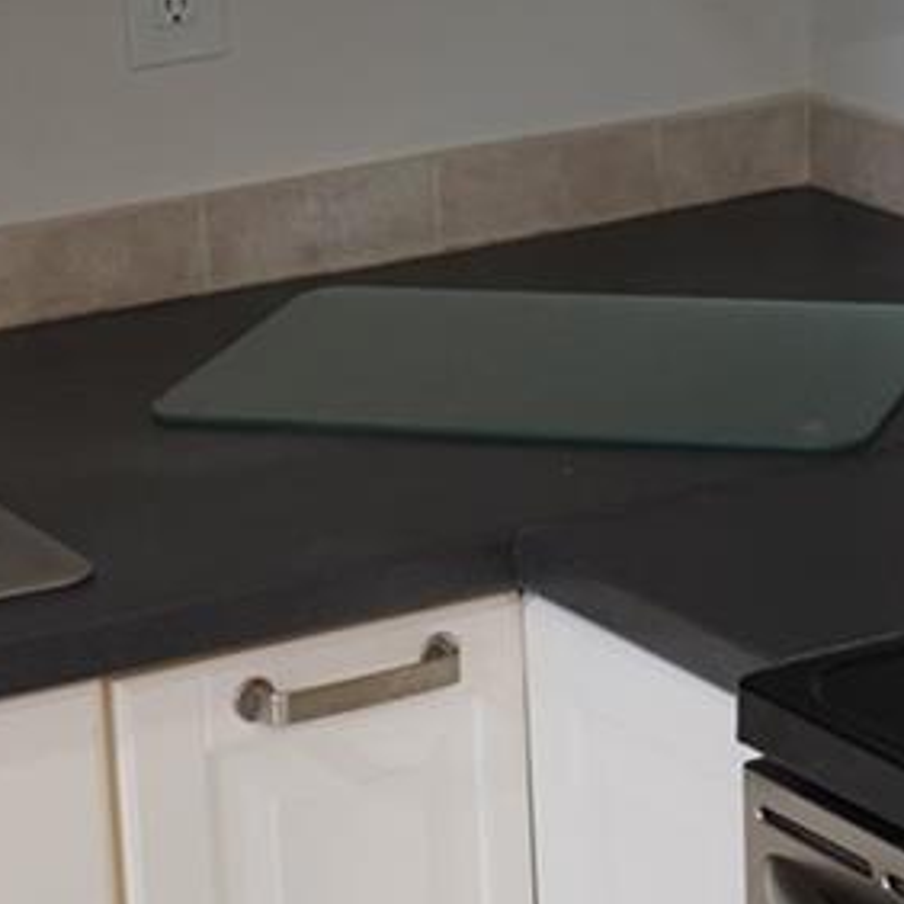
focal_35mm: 140
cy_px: 263
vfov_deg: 12.4
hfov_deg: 12.5
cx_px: 471
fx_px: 4136
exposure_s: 1/160
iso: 1250
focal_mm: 29
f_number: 4
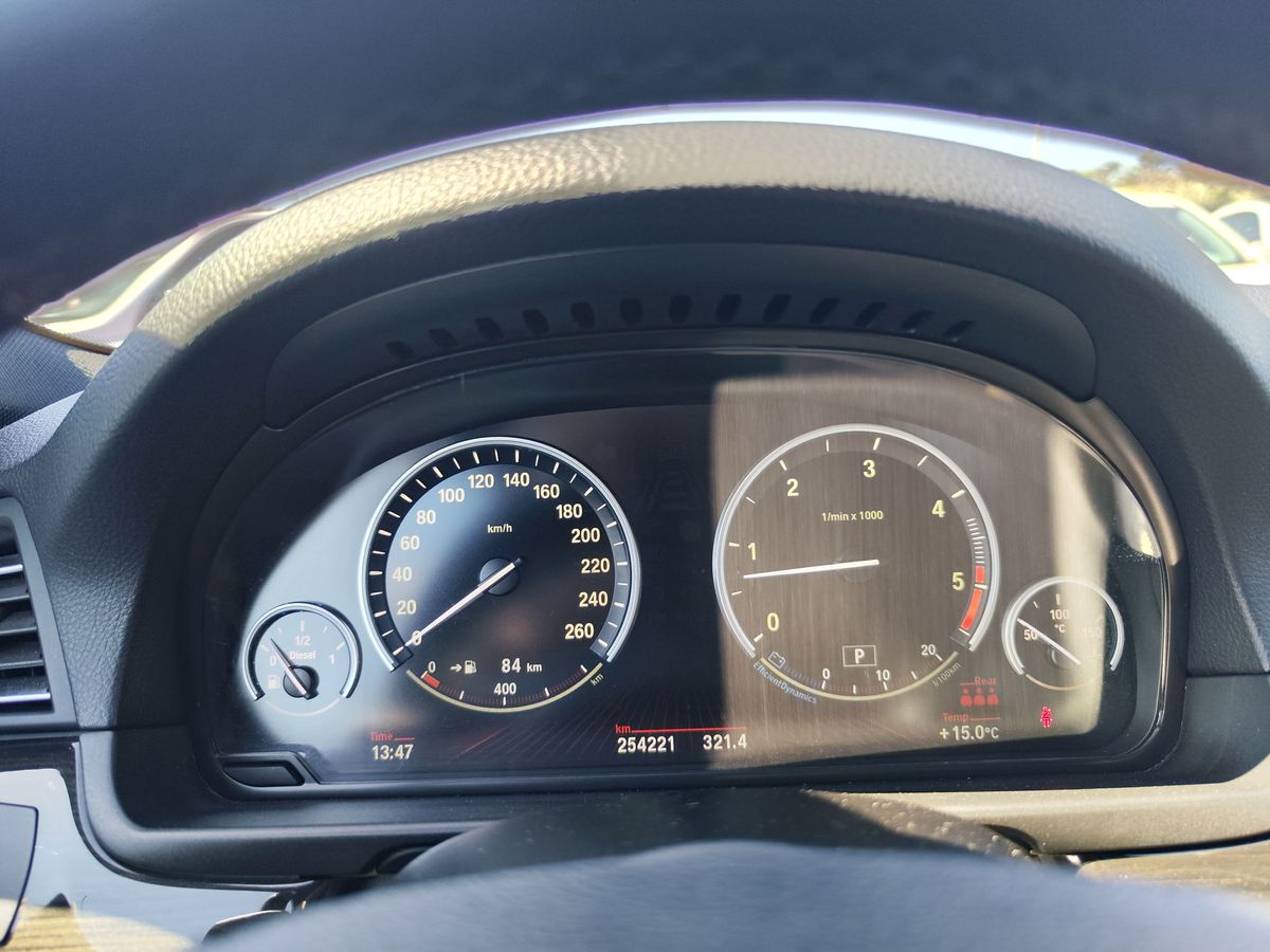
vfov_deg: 58.9
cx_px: 635
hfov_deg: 73.9
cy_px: 476
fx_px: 844
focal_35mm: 23
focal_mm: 7.01
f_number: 1.69
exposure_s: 1/100
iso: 92
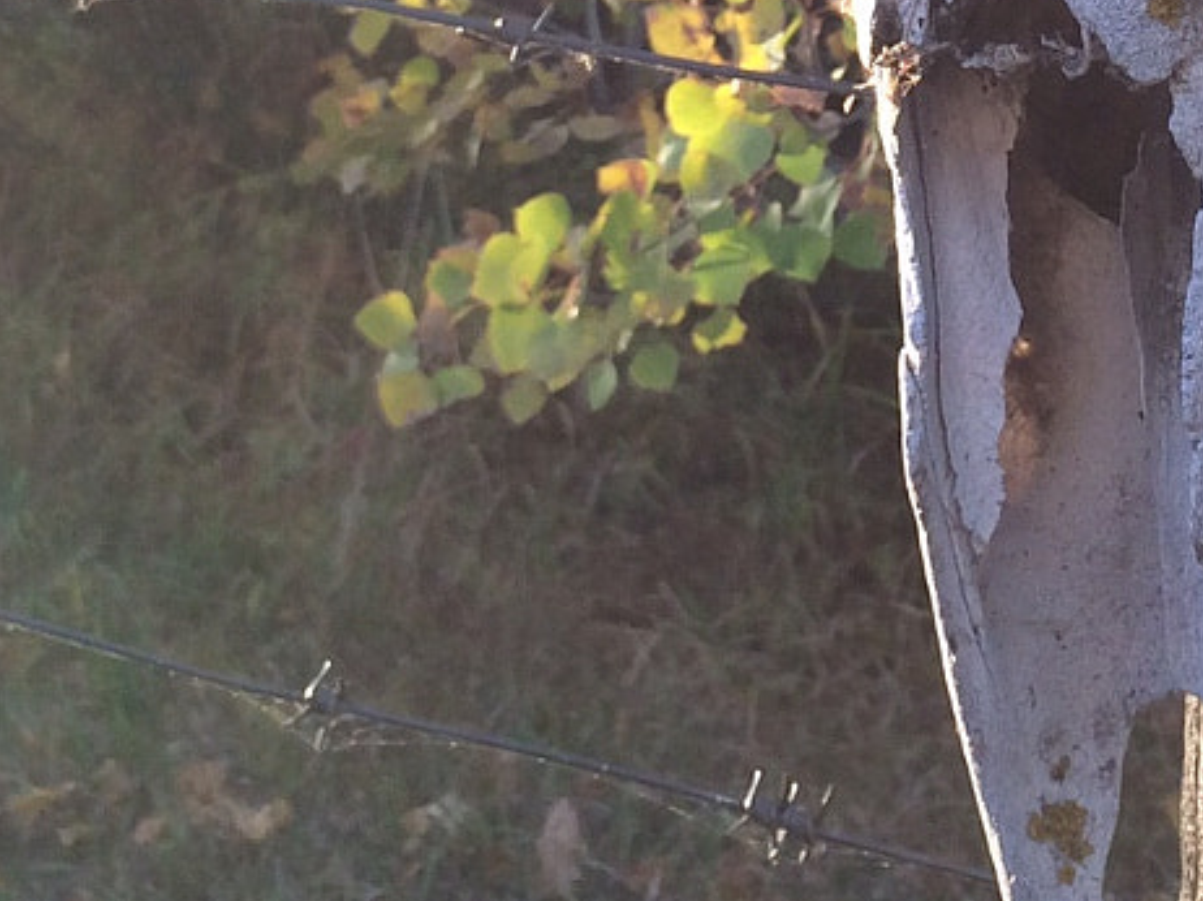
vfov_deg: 13.6
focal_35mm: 104
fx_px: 3612
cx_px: 927
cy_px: -352
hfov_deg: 18.8
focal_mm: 4.12
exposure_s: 1/194
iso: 32
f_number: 2.2
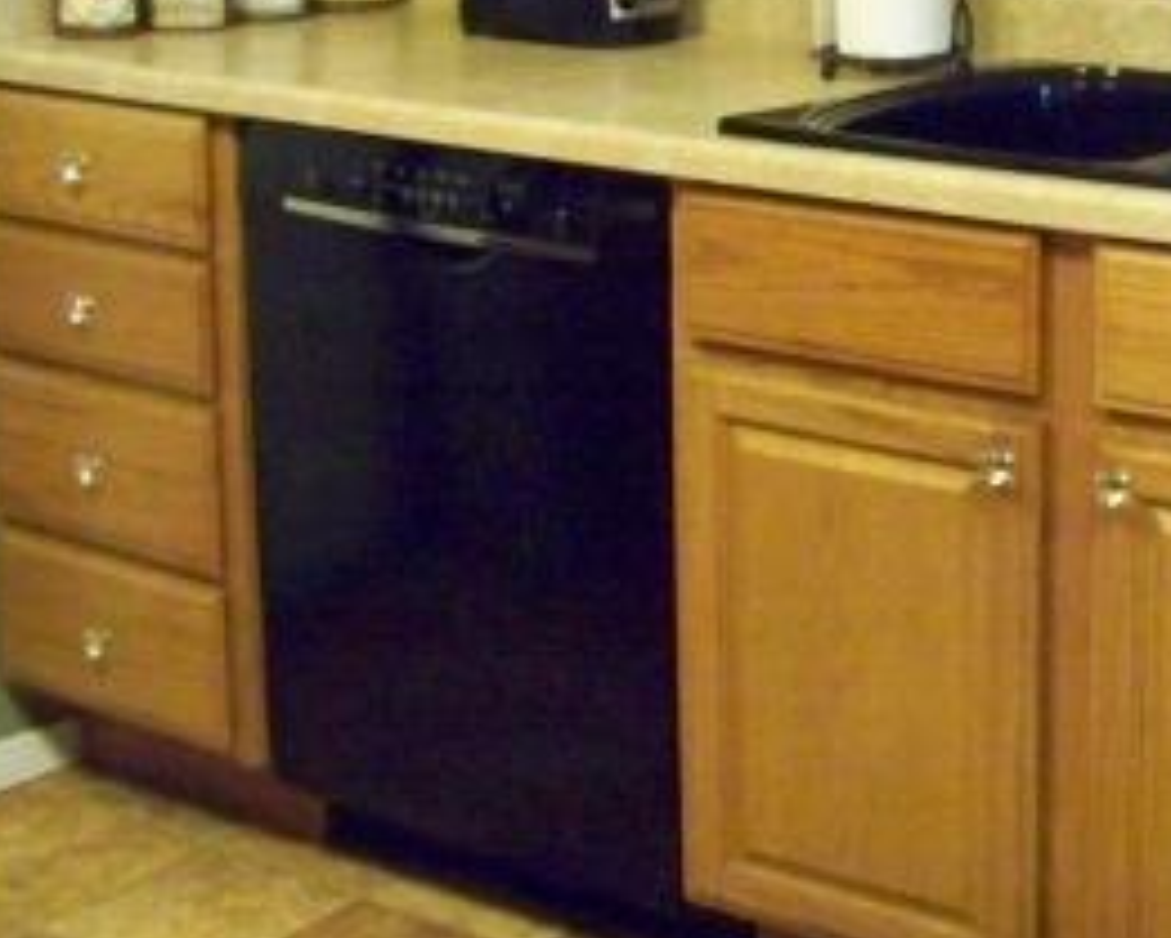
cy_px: 40
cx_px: 1158
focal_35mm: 79
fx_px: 2739
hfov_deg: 23.2
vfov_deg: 19.0
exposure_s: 1/30
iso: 1600
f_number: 2.8
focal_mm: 5.85
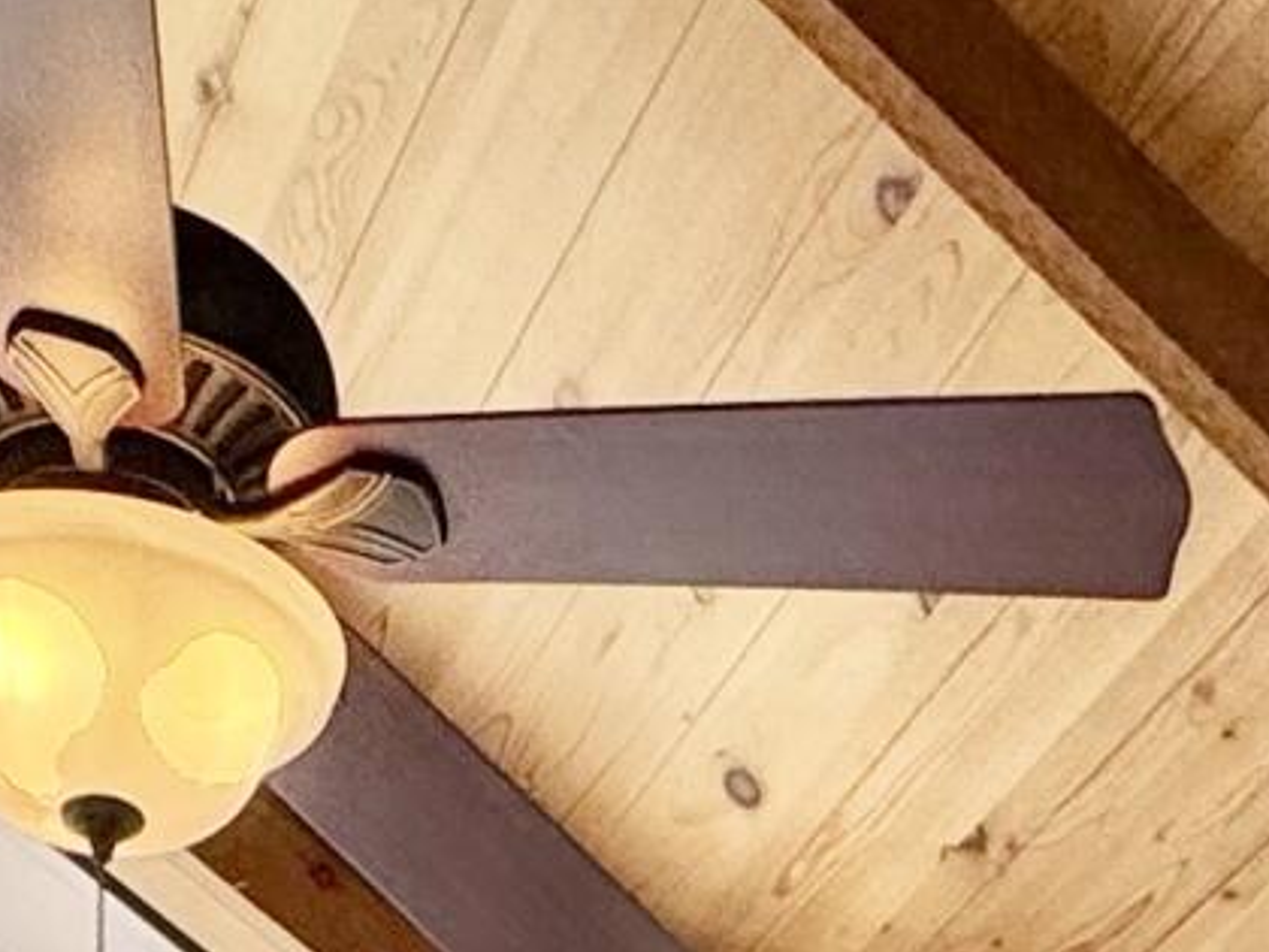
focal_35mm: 100
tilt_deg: -2.4
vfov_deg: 10.3
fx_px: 3666
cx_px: 783
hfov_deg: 19.6
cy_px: 2907
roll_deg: -0.9
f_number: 2.2
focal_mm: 2.22
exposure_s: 1/196
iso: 40
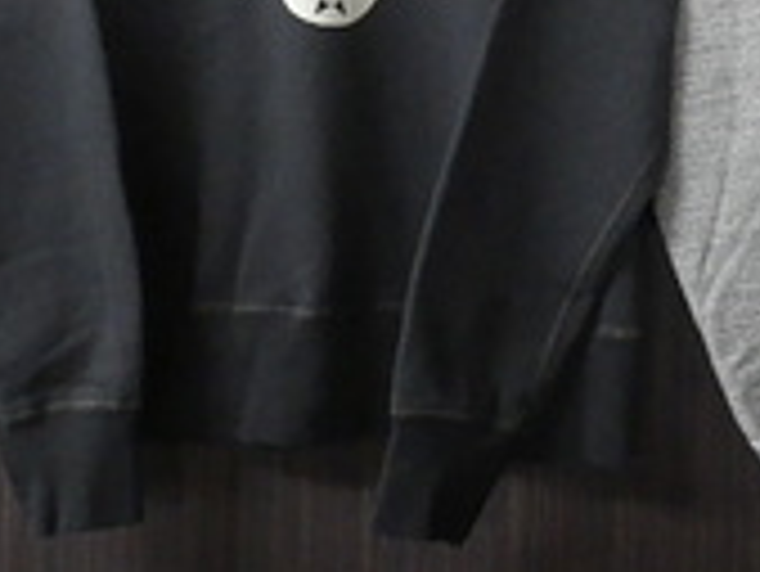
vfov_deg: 24.1
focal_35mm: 58
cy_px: -2
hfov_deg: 31.5
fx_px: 1274
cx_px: 697
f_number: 3.5
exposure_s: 1/30
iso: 800
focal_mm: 5
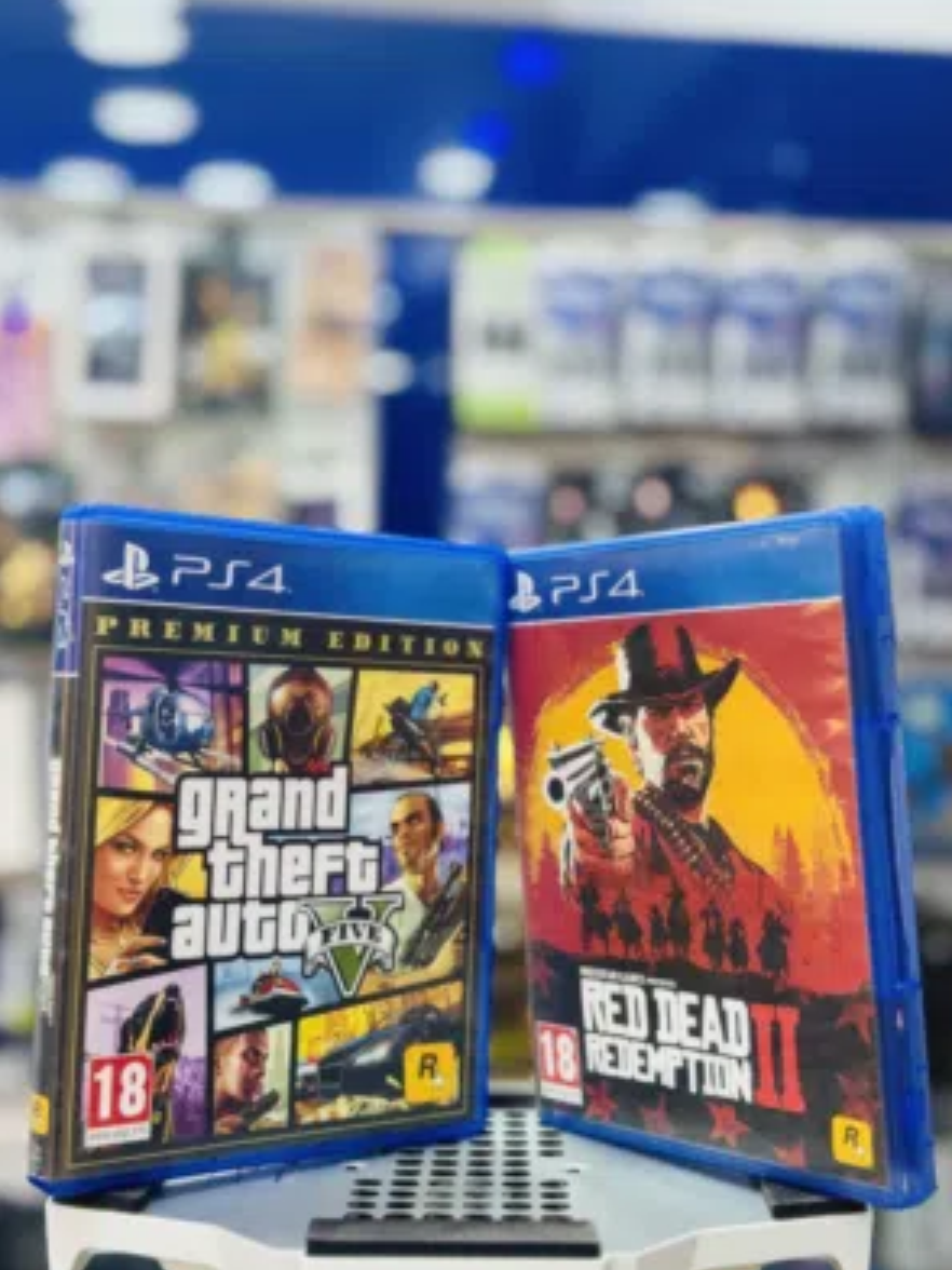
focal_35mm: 49
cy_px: 641
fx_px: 1797
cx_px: 482
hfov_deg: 29.7
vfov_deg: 38.9
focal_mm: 6.76
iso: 64
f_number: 1.78
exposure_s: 1/100
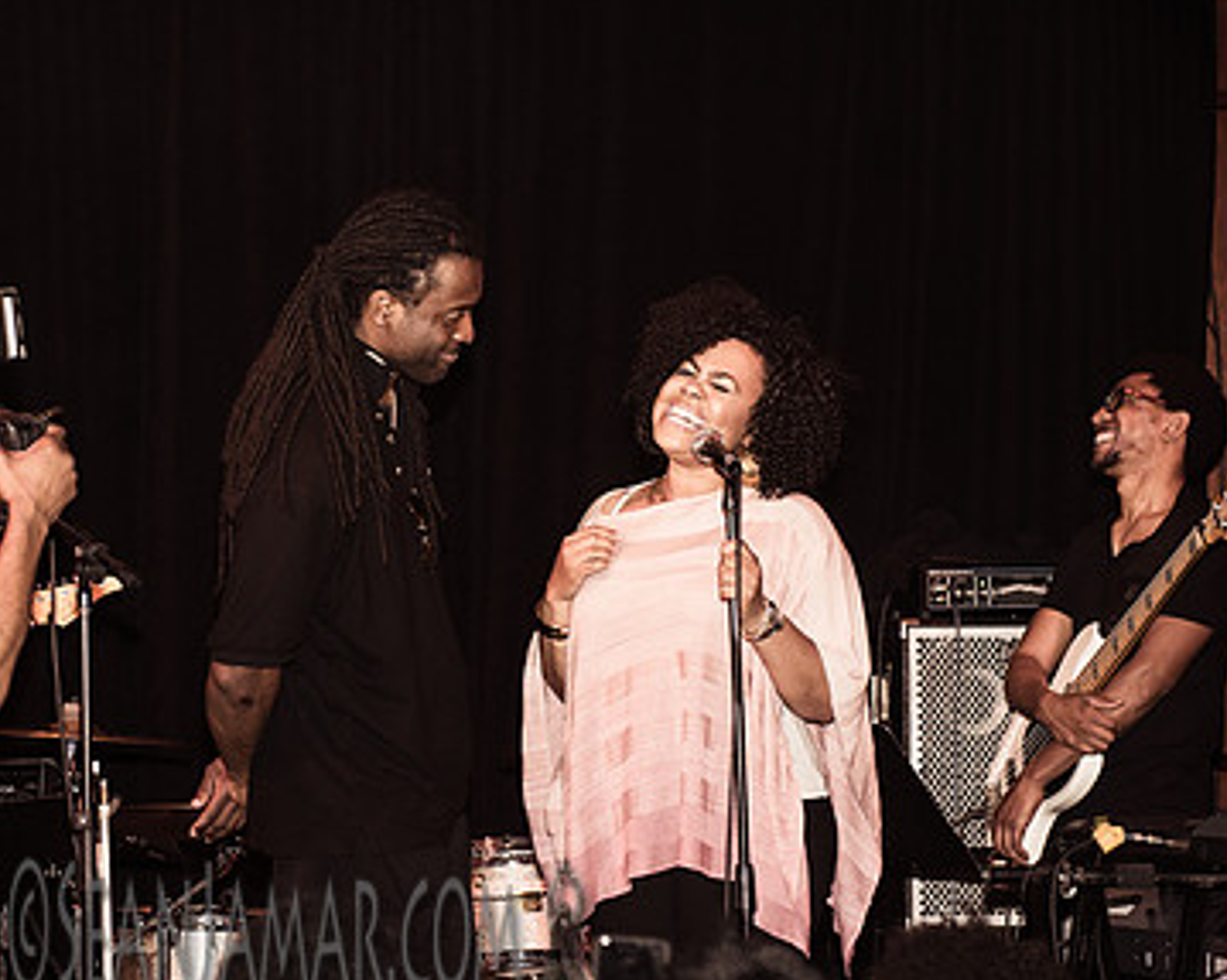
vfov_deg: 12.5
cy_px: 530
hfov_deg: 15.6
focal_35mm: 123
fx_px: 4465
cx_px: 387
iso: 800
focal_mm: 70
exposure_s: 1/200
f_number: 3.5
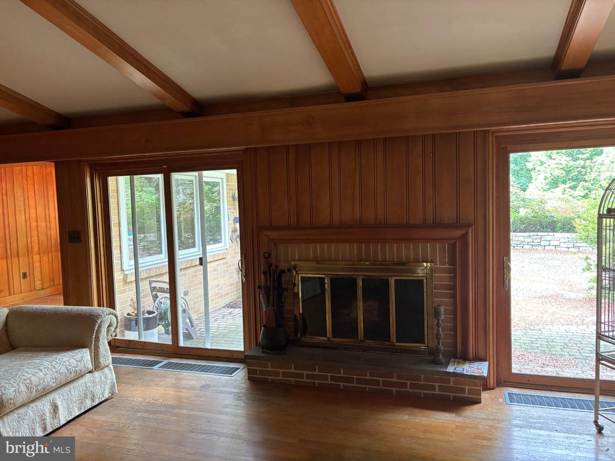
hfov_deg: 67.3
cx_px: 308
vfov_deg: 53.1
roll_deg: +1.3
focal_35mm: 26
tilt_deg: -3.6
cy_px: 230
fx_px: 462
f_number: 1.6
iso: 320
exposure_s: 1/60
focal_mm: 5.96
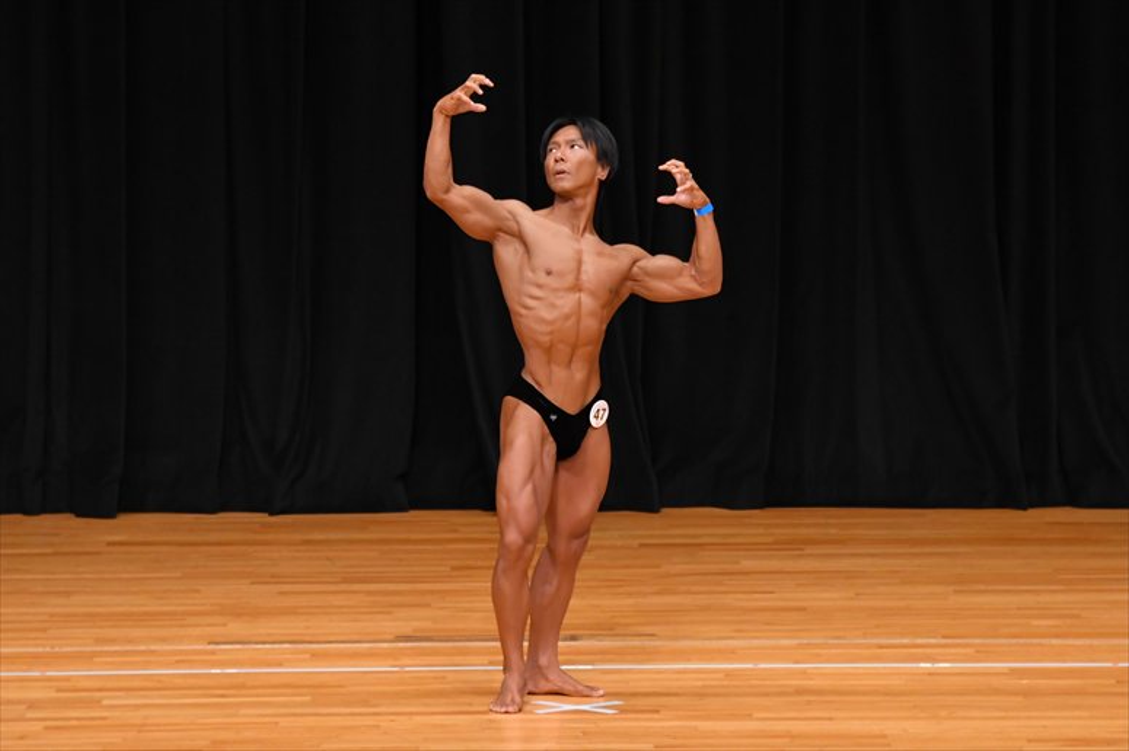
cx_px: 564
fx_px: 8463
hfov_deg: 7.6
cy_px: 376
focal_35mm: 270
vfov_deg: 5.1
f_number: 5.6
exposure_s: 1/400
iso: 3200
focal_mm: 180
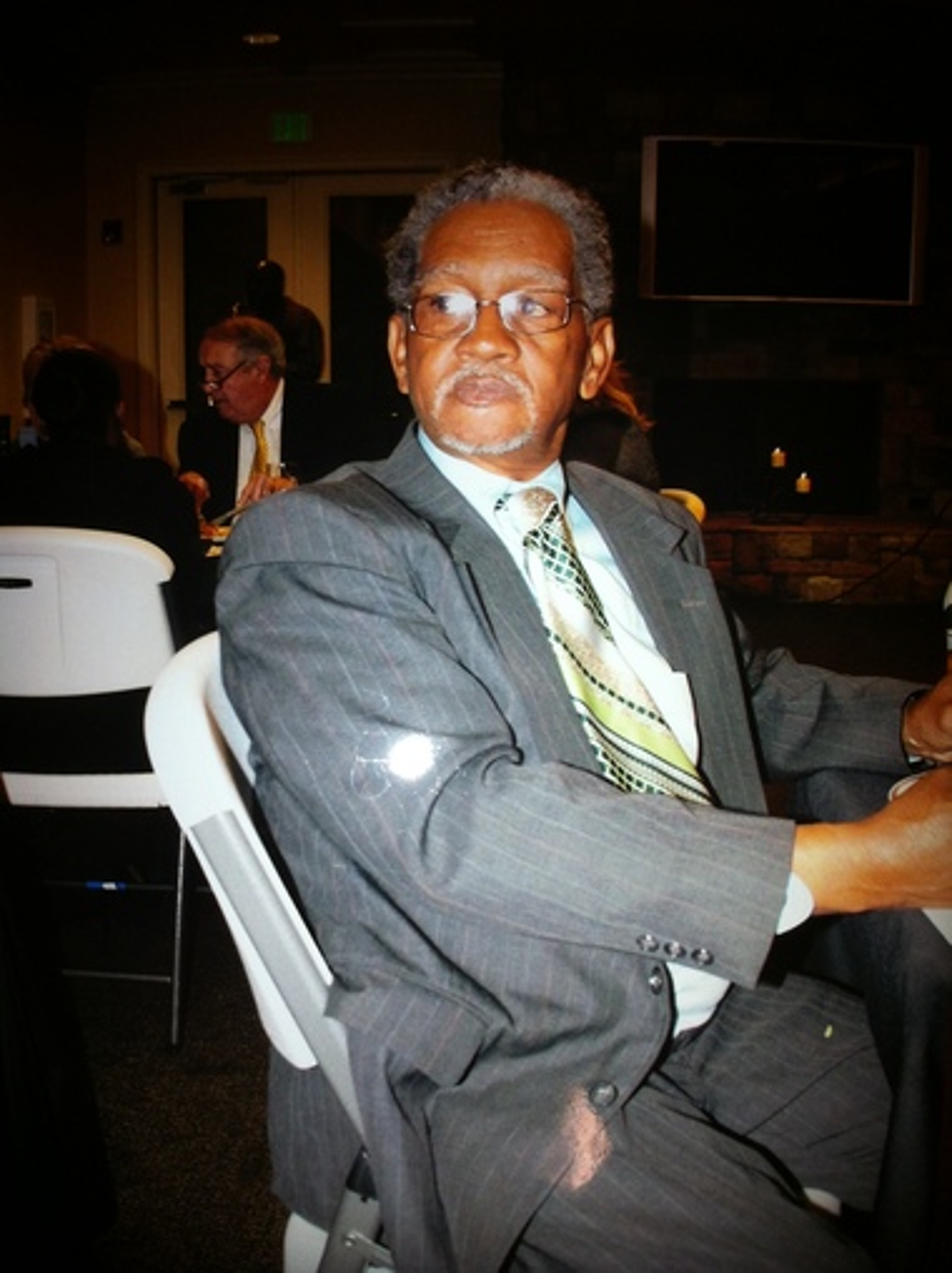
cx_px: 476
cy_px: 636
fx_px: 1286
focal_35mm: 35
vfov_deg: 52.7
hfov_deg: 40.6
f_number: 2.8
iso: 80
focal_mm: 3.85
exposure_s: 1/175
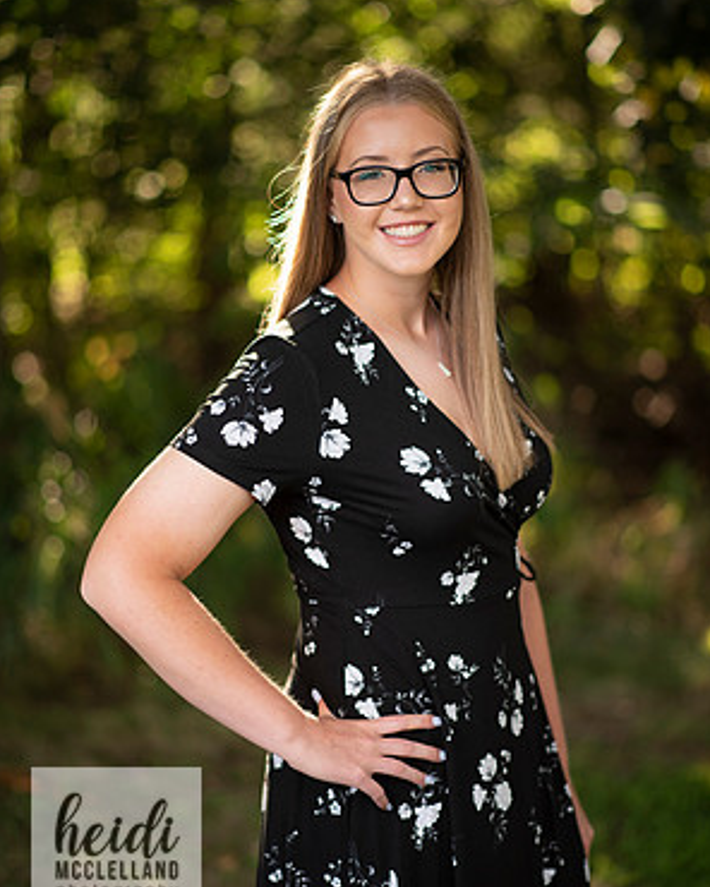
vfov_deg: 19.8
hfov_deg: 15.9
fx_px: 2548
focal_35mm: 97
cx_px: 355
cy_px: 429
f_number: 1.8
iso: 125
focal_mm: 85
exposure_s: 1/250
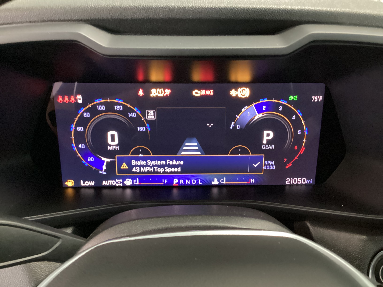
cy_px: 144
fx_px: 343
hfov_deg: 58.4
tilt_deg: -27.6
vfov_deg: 45.4
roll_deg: -2.8
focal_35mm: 31
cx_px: 192
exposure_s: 1/15
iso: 800
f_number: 2.4
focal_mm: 3.3
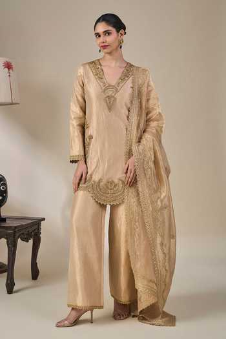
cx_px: 113
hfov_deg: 28.1
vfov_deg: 41.1
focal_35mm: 48
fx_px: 452
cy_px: 170
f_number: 5.6
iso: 250
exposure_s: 1/160
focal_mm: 48
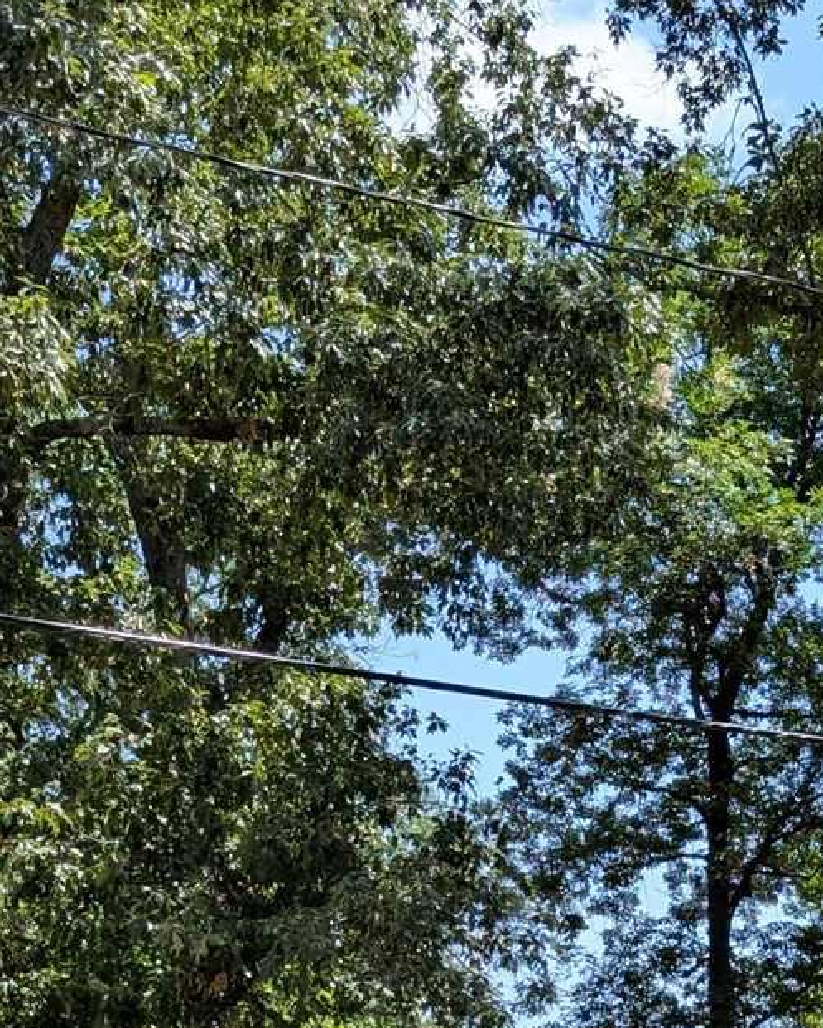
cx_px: 719
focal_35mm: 87
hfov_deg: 17.4
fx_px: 2648
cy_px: 1715
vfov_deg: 18.4
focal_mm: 6.9
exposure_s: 1/417
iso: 20
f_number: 1.68
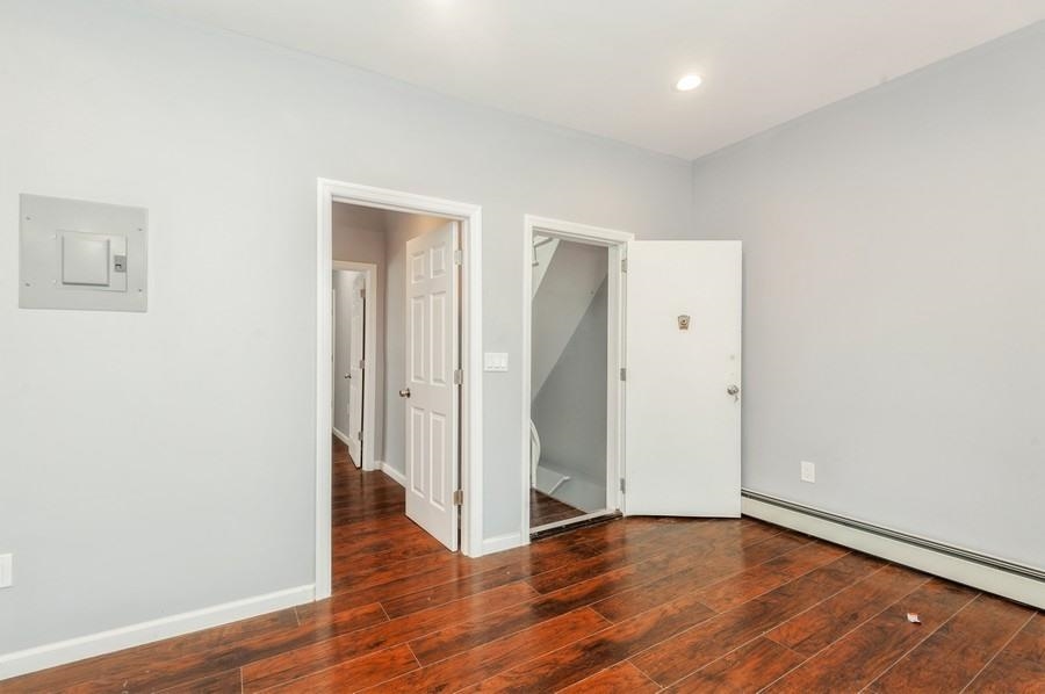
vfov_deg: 73.6
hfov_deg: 96.8
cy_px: 347
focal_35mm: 16
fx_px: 464
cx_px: 522
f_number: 8
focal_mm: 16
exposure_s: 1/6
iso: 200
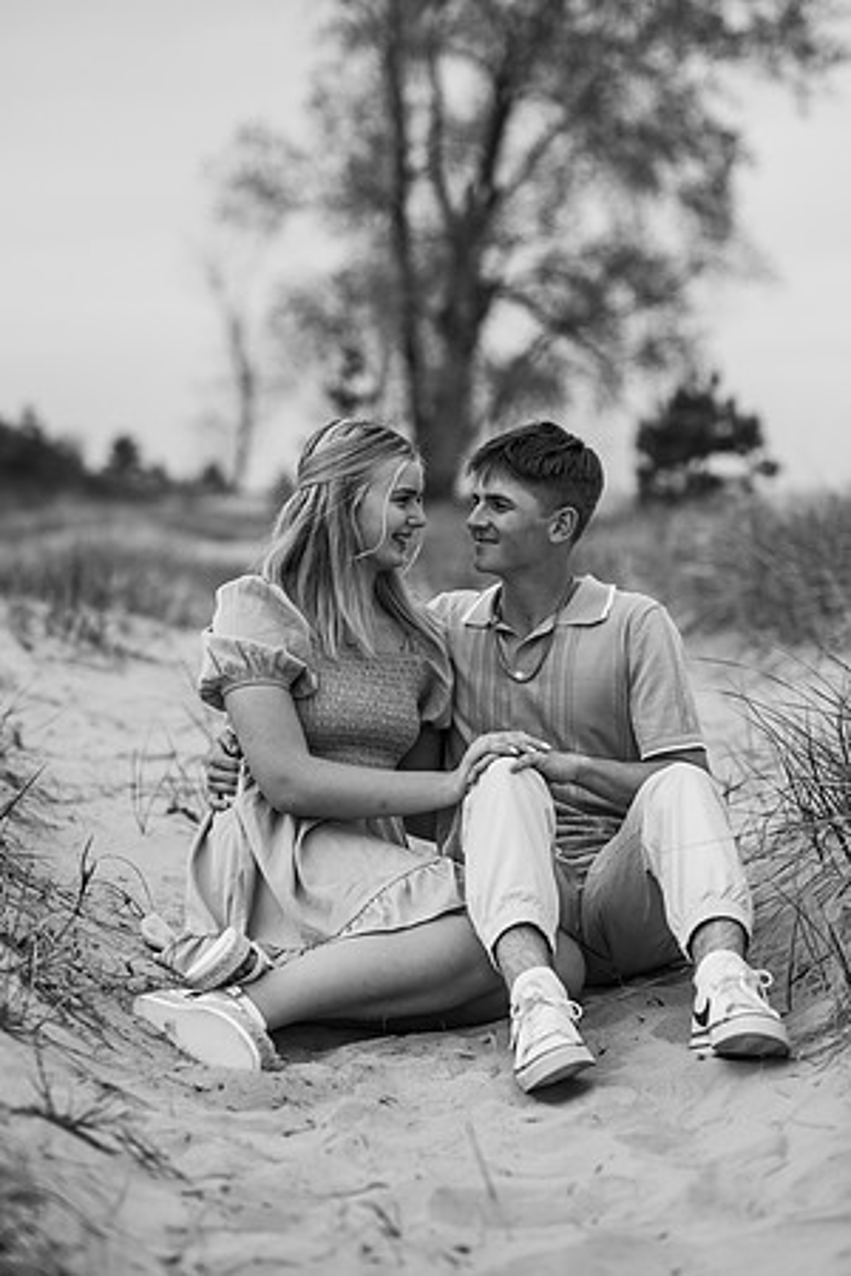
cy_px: 638
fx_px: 3014
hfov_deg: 16.1
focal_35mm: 85
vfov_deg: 23.9
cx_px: 426
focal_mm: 85
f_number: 2.8
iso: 200
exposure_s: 1/1000
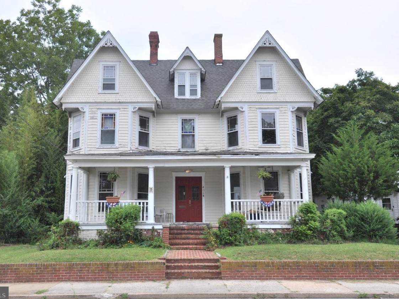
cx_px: 188
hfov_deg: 55.3
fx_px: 380
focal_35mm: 33
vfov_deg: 43.0
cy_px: 151
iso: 200
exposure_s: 1/320
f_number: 9
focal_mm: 20
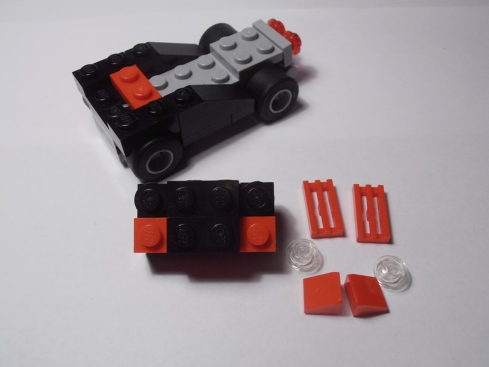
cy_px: 184
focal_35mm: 37
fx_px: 523
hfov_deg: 50.1
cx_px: 244
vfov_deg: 38.7
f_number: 3.9
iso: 80
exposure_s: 1/50
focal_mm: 6.61
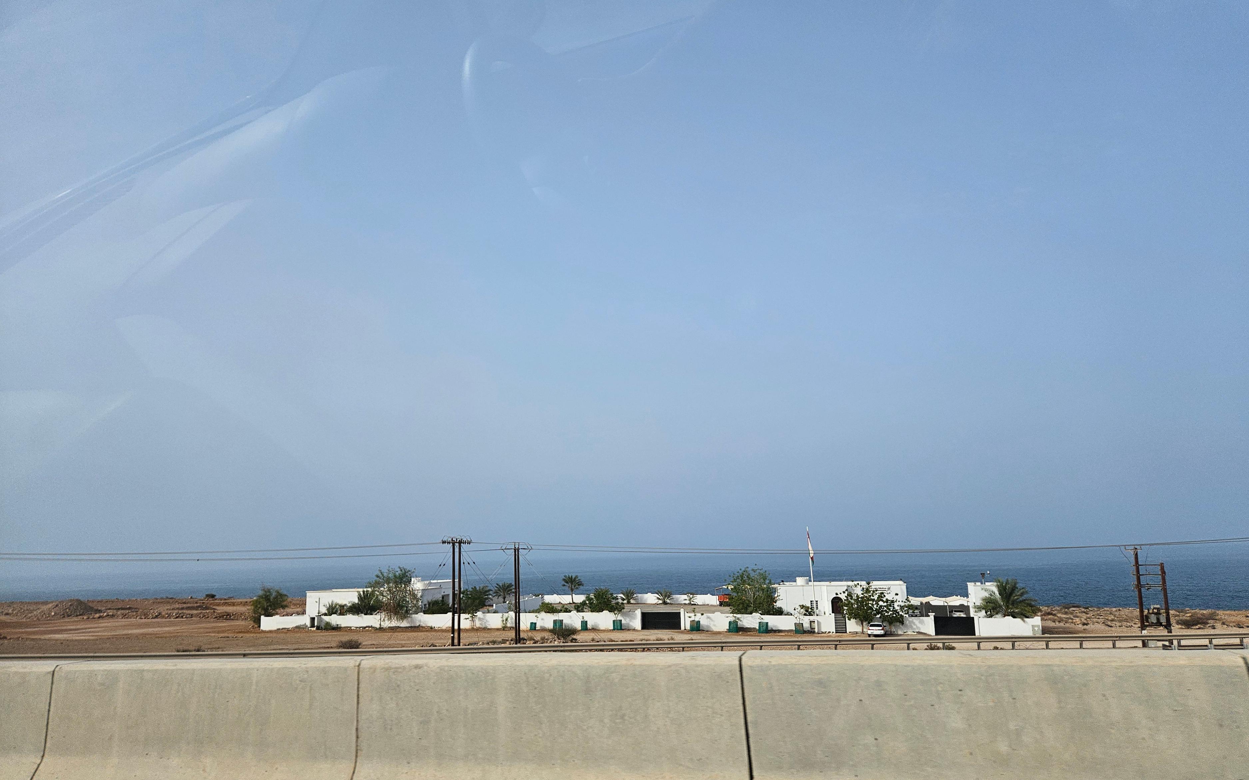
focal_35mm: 25
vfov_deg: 49.2
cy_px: 421
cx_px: 635
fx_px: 851
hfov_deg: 72.5
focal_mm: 5.4
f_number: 1.8
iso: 25
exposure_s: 1/2216
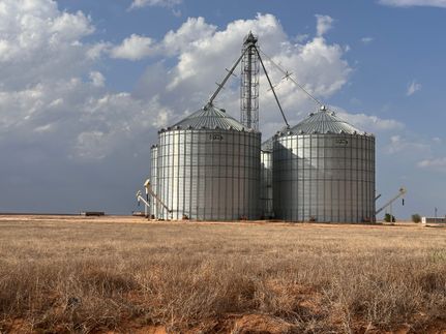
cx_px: 223
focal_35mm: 48
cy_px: 167
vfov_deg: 30.3
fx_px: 618
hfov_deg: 39.7
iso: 64
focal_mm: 6.86
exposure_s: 1/7092
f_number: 1.78
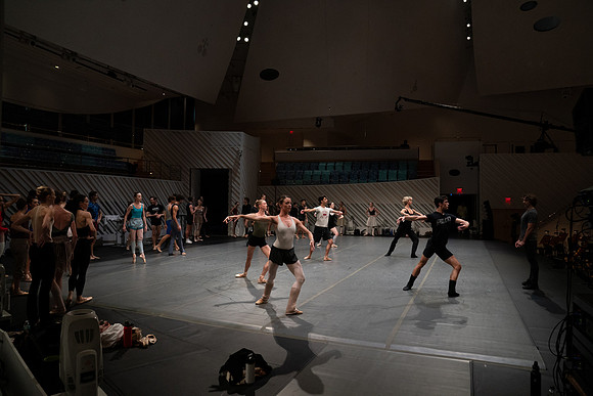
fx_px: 395
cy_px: 198
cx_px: 296
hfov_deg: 73.7
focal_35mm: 24
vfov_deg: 53.2
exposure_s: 1/400
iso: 3200
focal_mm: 24
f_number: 4
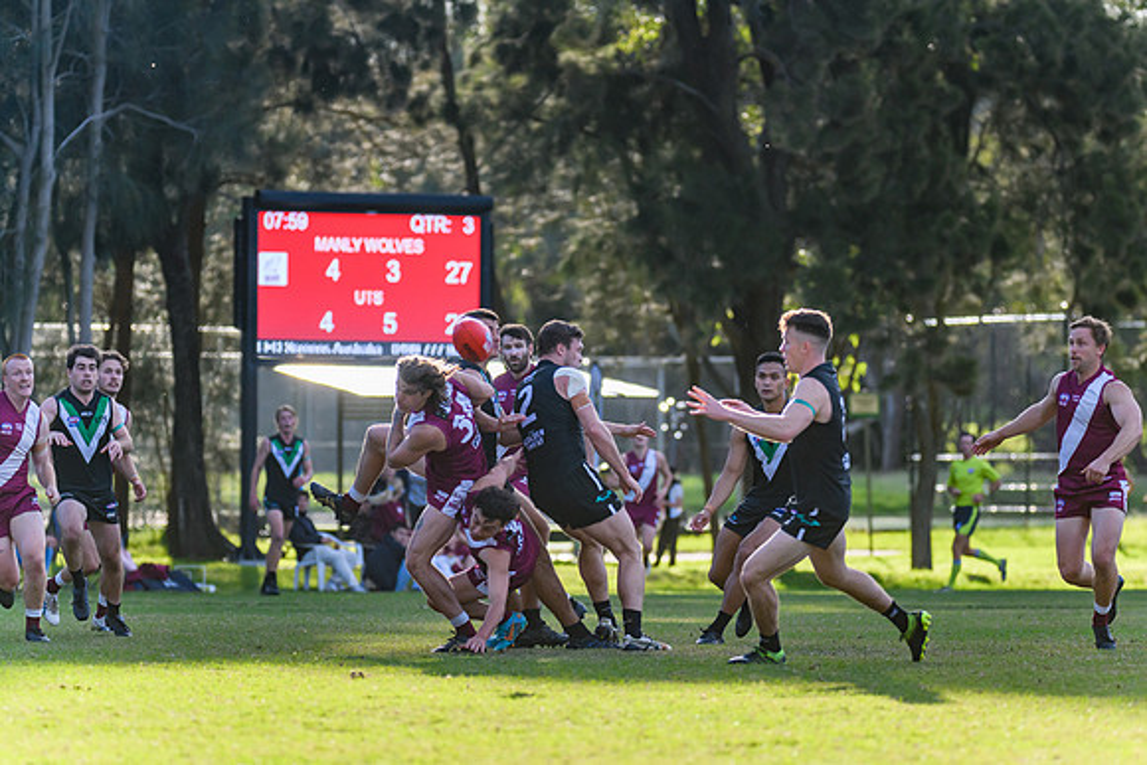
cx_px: 611
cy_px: 360
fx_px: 7504
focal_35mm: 235
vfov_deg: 5.8
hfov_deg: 8.7
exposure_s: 1/2500
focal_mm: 220
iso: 1000
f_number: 4
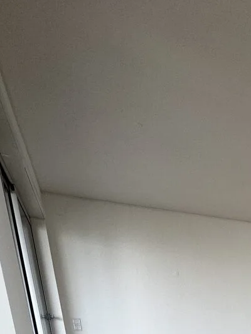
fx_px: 406
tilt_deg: -16.6
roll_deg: +2.0
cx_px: 326
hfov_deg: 28.3
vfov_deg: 30.7
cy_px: 469
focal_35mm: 42
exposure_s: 1/99
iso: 64
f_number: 2.2
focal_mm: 2.22
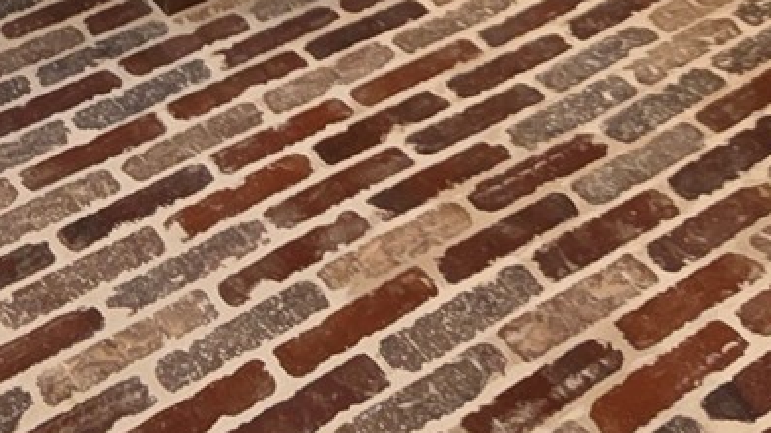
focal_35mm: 74
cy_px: -707
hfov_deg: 28.5
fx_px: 1512
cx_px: 484
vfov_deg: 12.0
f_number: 1.9
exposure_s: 1/120
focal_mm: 2.2
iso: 64
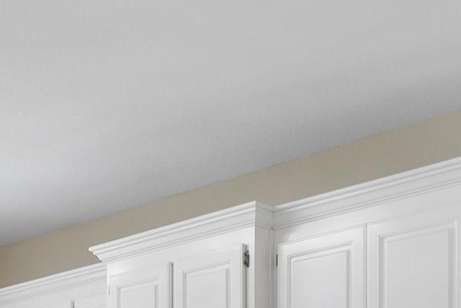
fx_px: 961
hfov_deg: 26.9
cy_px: 494
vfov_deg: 16.3
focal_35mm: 75
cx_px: 276
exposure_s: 1/4
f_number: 8
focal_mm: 16
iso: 200
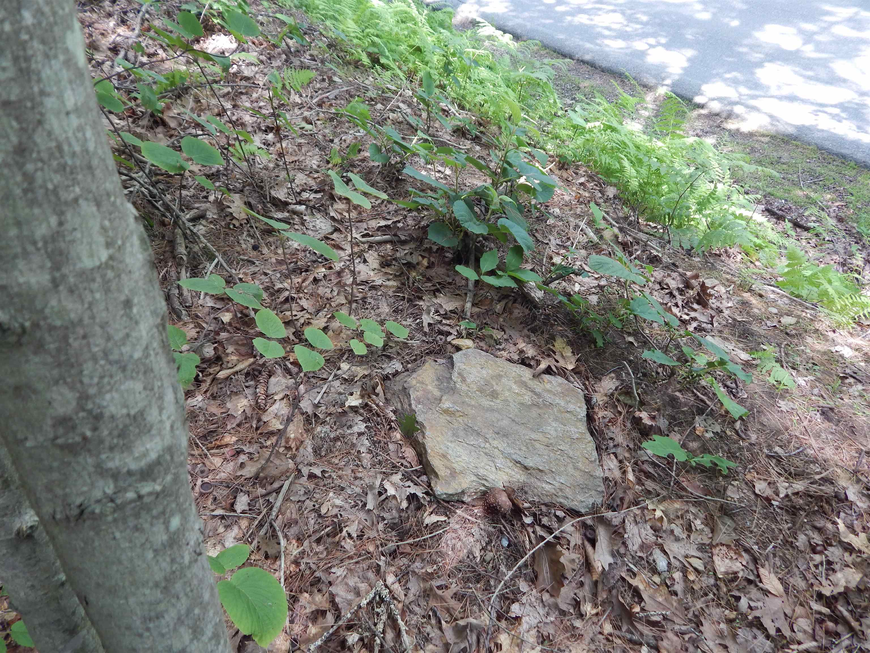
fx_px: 578
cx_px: 435
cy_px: 326
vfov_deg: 58.9
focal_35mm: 23
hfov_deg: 73.9
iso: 125
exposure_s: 1/50
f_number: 3
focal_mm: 4
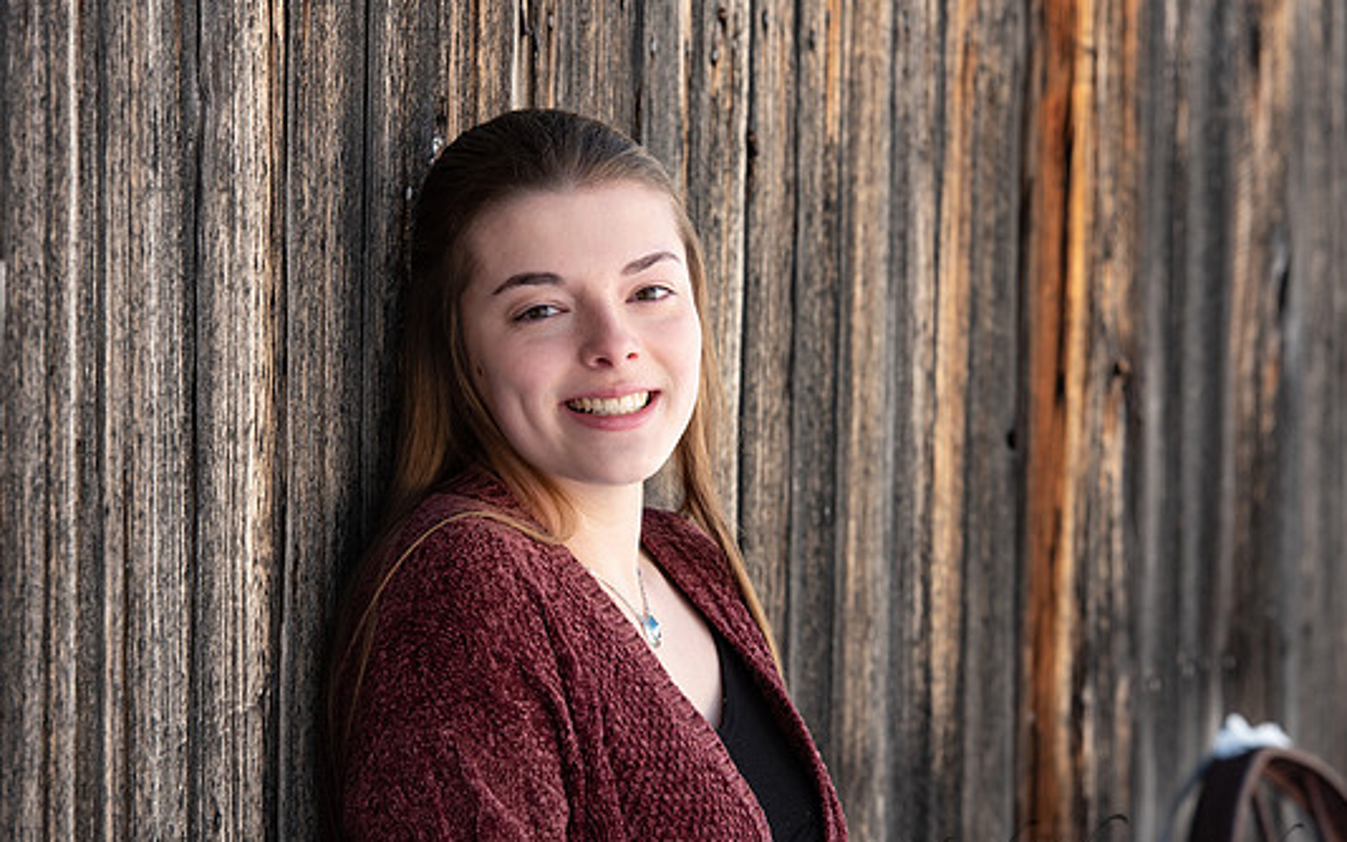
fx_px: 6095
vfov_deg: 7.9
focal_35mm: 166
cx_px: 653
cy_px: 478
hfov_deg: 12.6
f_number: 7.1
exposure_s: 1/200
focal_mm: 150
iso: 400
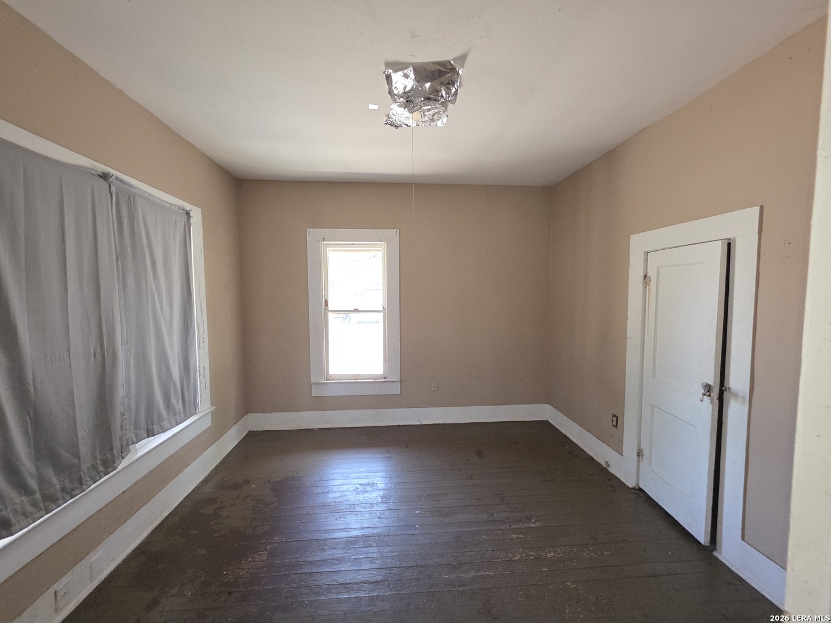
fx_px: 312
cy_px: 312
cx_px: 416
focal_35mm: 13
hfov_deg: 106.2
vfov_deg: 89.9
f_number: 1.9
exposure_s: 1/60
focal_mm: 2.2
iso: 125
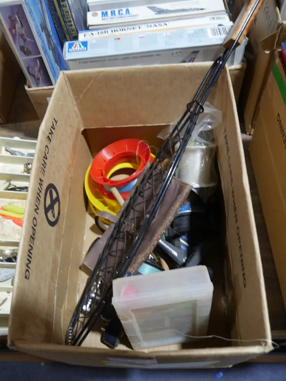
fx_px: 330
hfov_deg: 46.8
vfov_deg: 59.9
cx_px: 143
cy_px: 190
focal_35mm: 30
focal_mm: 15
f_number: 3.6
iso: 320
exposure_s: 1/60
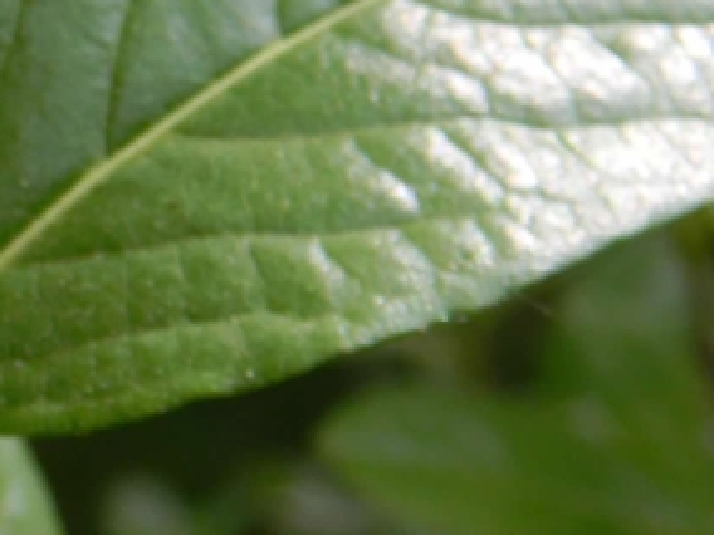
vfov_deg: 8.2
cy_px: -3
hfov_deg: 10.7
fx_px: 3713
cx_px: -261
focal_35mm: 180
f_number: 4.3
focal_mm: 12.2
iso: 80
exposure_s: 1/94.3
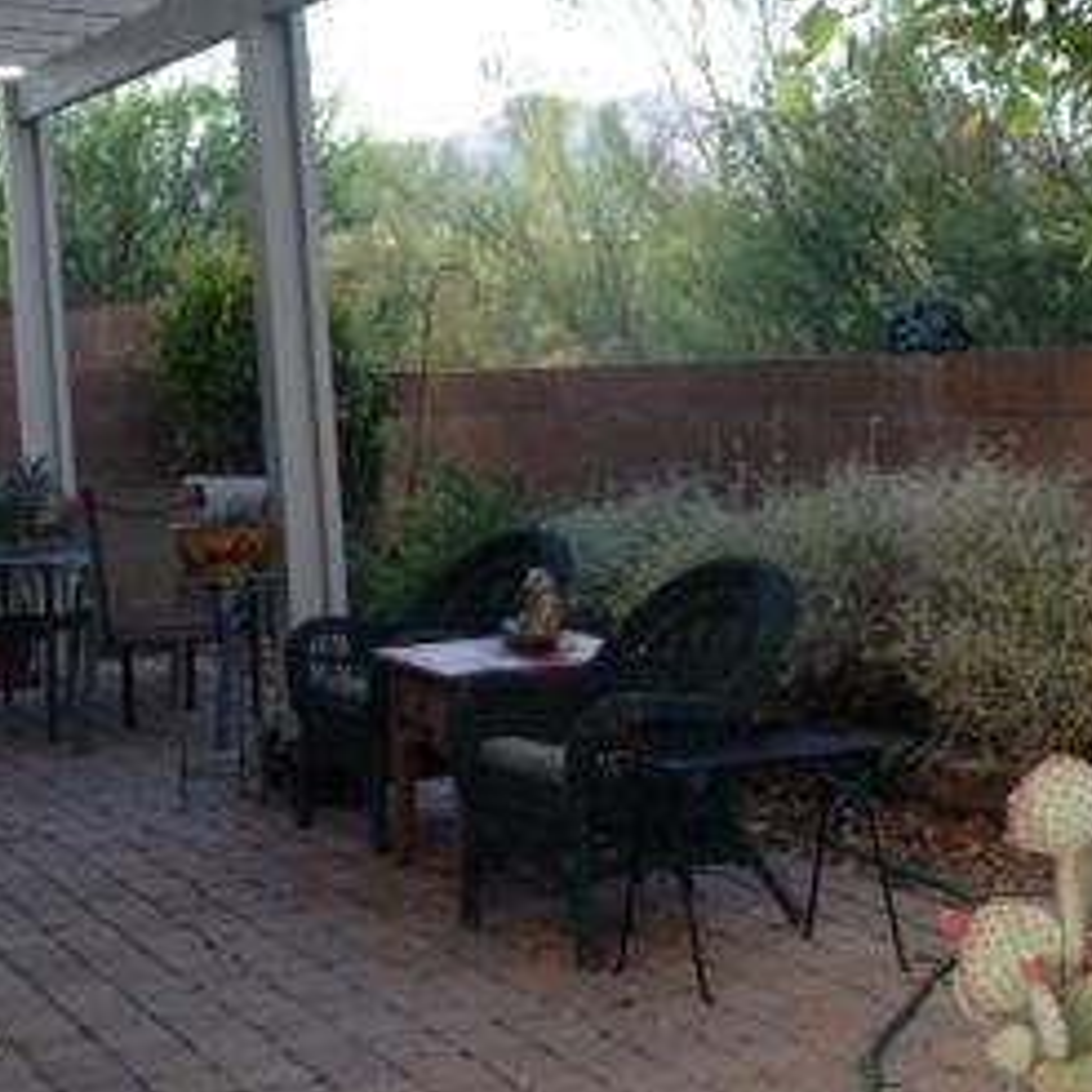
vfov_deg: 22.7
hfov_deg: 22.6
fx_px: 2712
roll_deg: +4.6
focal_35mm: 76
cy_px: 351
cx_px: 759
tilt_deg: -0.8
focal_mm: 4.12
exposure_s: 1/120
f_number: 2.4
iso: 64
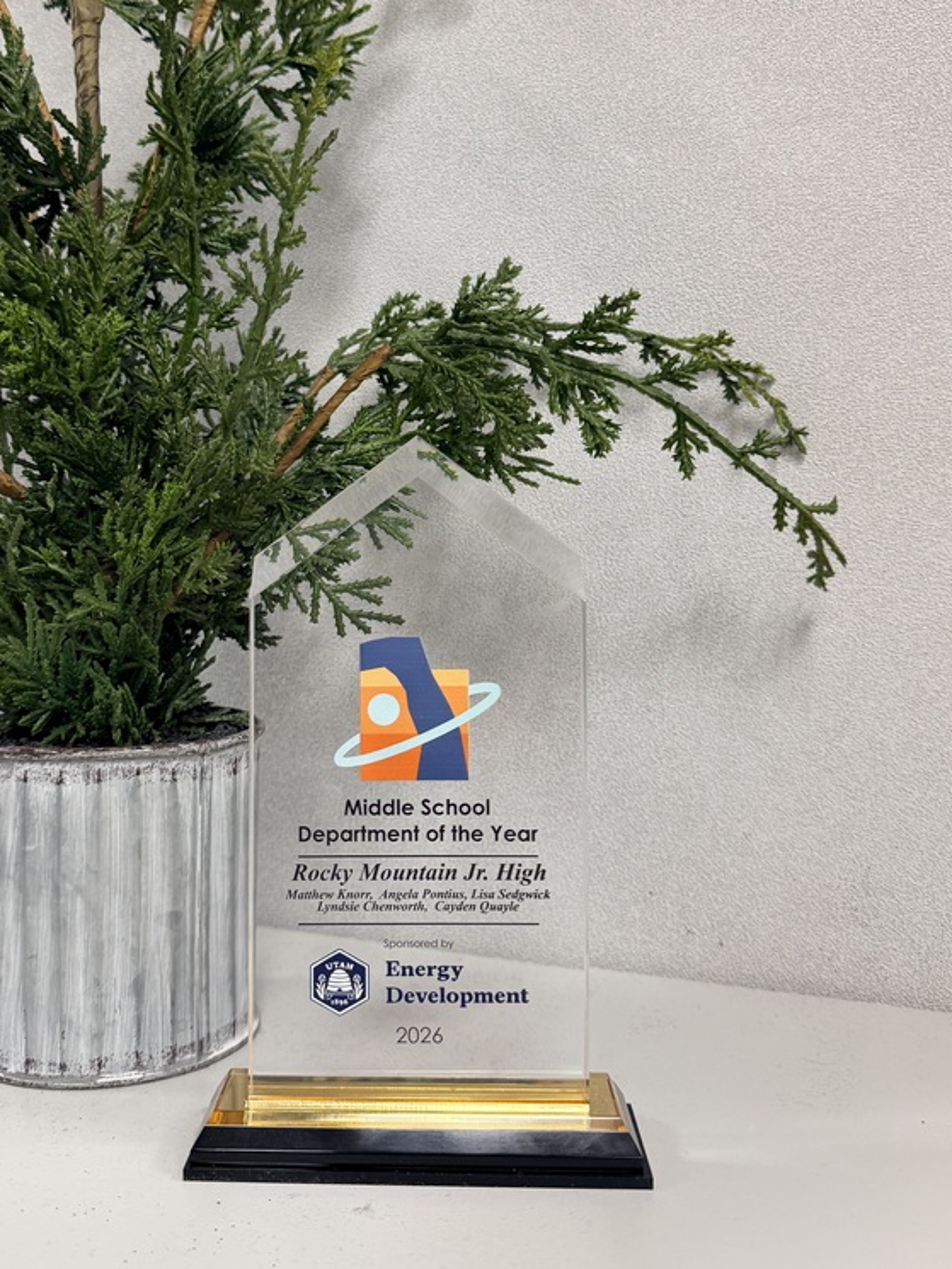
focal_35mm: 33
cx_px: 402
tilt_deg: +0.8
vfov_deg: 54.9
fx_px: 1210
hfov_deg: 42.8
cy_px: 508
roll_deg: -0.7
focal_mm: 6.76
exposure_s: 1/60
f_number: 1.78
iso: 250
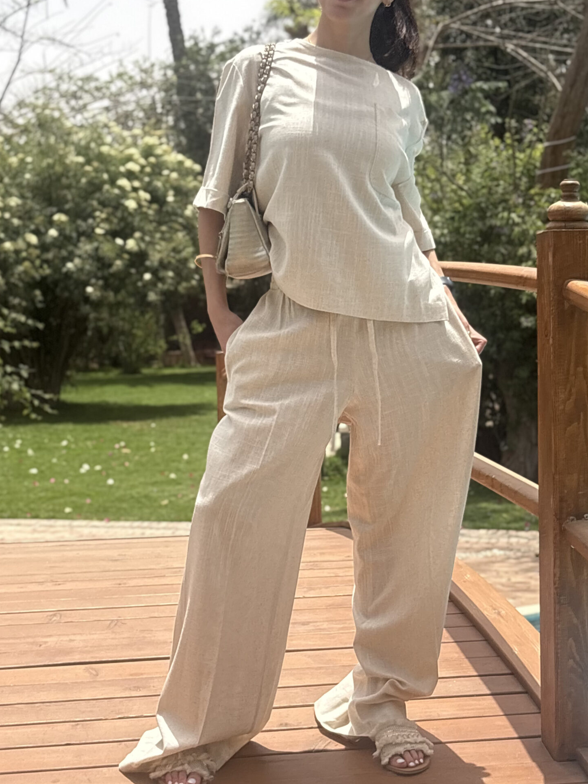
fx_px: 1563
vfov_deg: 28.2
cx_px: 316
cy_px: 372
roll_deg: +0.7
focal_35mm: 69
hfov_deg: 21.3
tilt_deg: -2.3
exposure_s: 1/2639
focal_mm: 5.96
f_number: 1.6
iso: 50
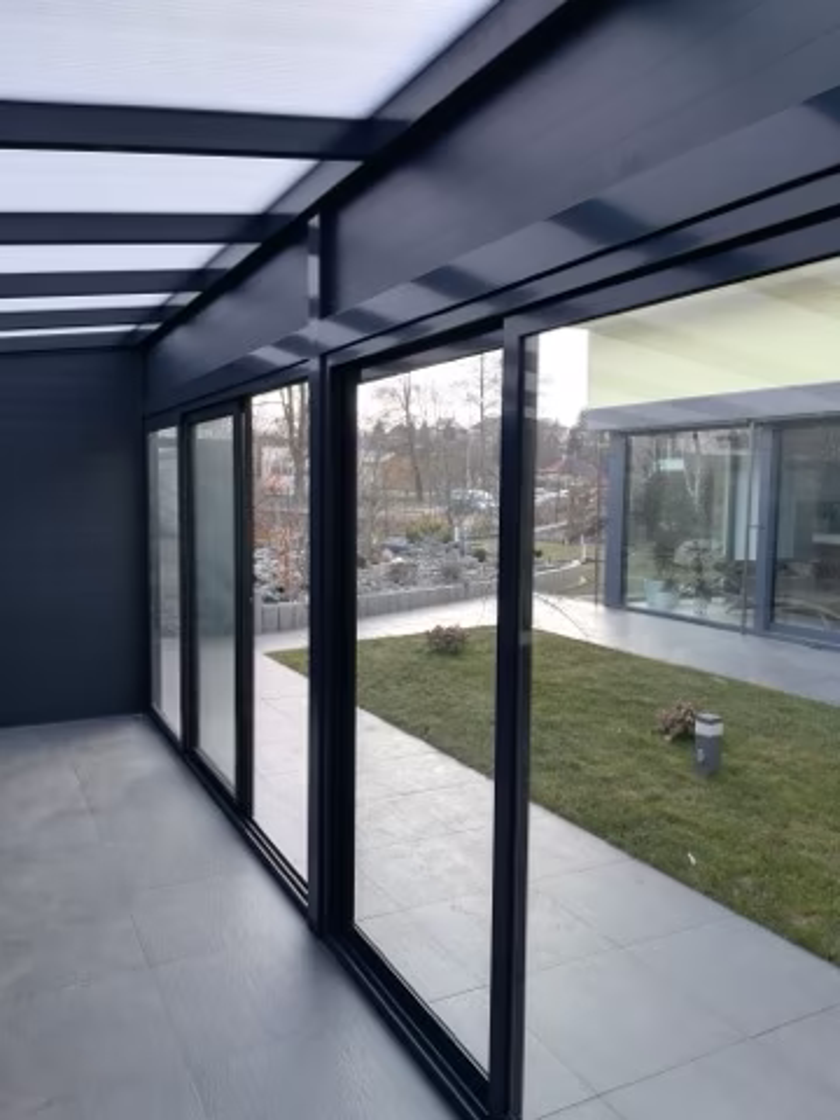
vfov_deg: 67.3
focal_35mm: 26
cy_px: 560
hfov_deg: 53.1
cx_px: 420
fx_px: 841
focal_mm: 3.83
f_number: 2.2
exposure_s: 1/120
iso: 64
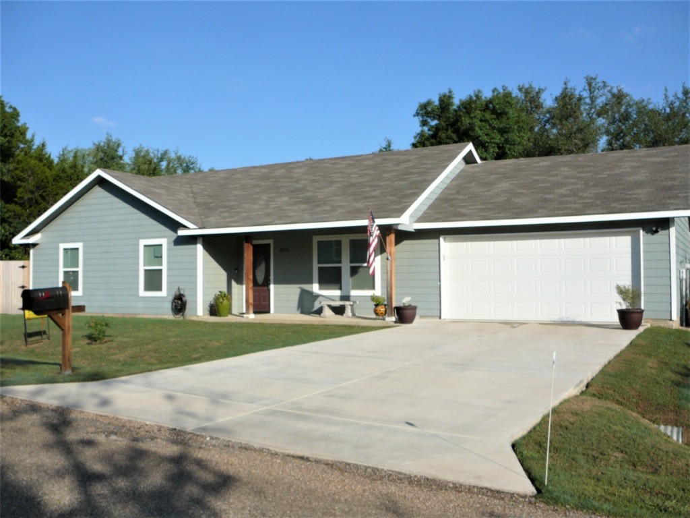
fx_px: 698
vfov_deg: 40.7
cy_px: 259
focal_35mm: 35
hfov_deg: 52.6
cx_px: 345
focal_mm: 5.2
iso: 80
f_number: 5
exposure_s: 1/500
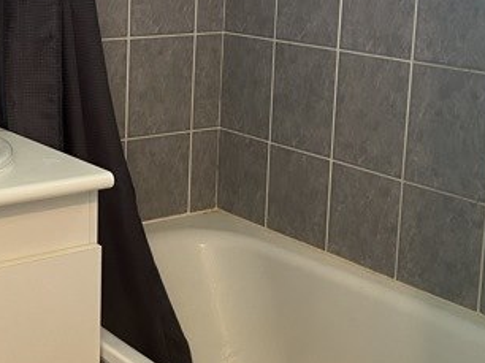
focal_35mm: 68
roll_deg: -0.3
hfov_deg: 28.0
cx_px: 94
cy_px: 95
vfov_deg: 21.4
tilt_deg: -11.5
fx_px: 952
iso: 160
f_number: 1.6
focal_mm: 5.1
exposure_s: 1/50
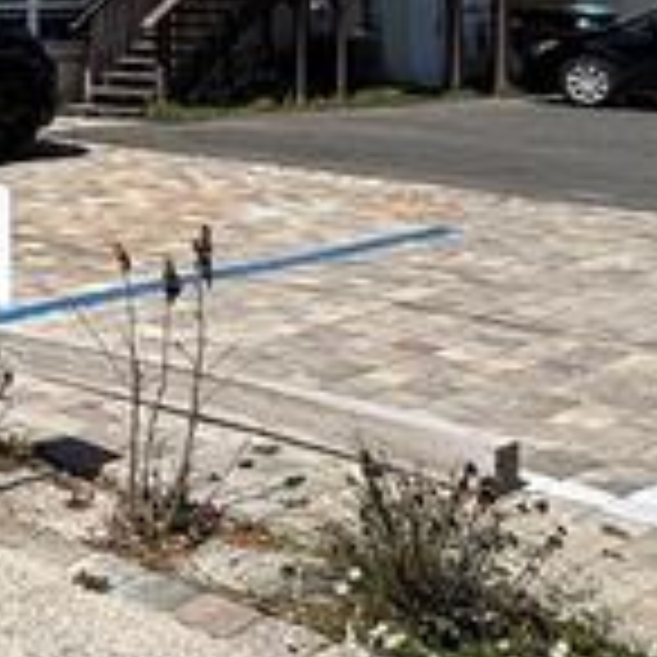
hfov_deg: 22.0
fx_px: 1396
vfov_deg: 25.0
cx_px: -328
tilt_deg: +2.3
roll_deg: -0.1
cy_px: -27
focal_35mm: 65
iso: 50
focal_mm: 2.22
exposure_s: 1/3125
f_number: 2.2
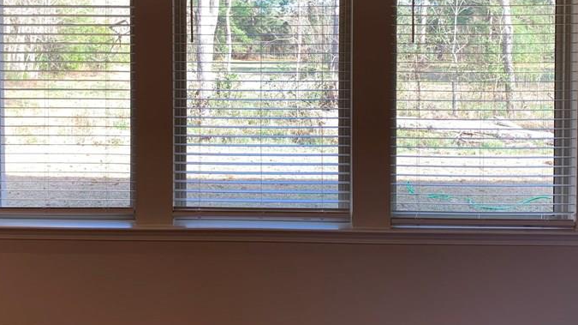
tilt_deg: -2.5
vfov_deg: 27.2
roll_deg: -0.2
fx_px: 659
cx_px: 256
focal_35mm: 43
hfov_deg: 47.3
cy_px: 75
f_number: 1.8
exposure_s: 1/120
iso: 25
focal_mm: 4.25
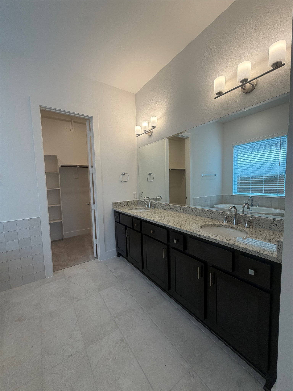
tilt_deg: -4.8
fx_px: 158
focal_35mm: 14
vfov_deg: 102.1
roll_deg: +1.2
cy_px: 196
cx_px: 146
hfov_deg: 85.7
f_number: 2.2
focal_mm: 2.22
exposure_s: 1/120
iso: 100
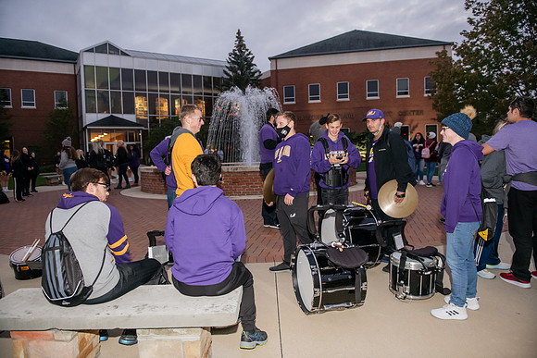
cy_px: 179
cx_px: 268
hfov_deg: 73.7
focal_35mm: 24
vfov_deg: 53.2
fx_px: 358
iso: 2000
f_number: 3.2
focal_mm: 24
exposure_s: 1/125
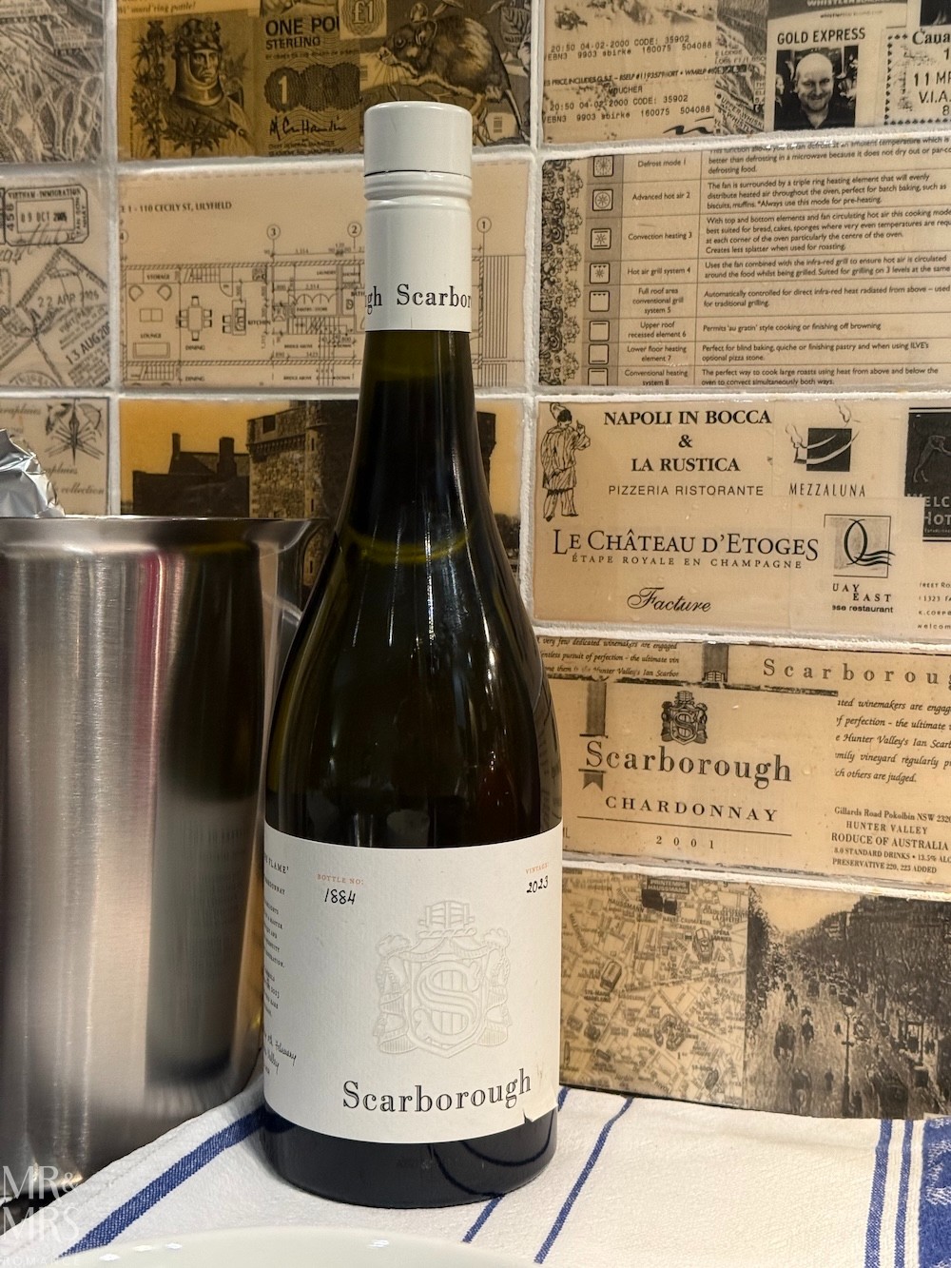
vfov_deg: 39.7
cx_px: 476
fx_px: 1758
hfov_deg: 30.3
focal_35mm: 48
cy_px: 634
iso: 200
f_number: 1.78
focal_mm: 6.76
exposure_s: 1/50
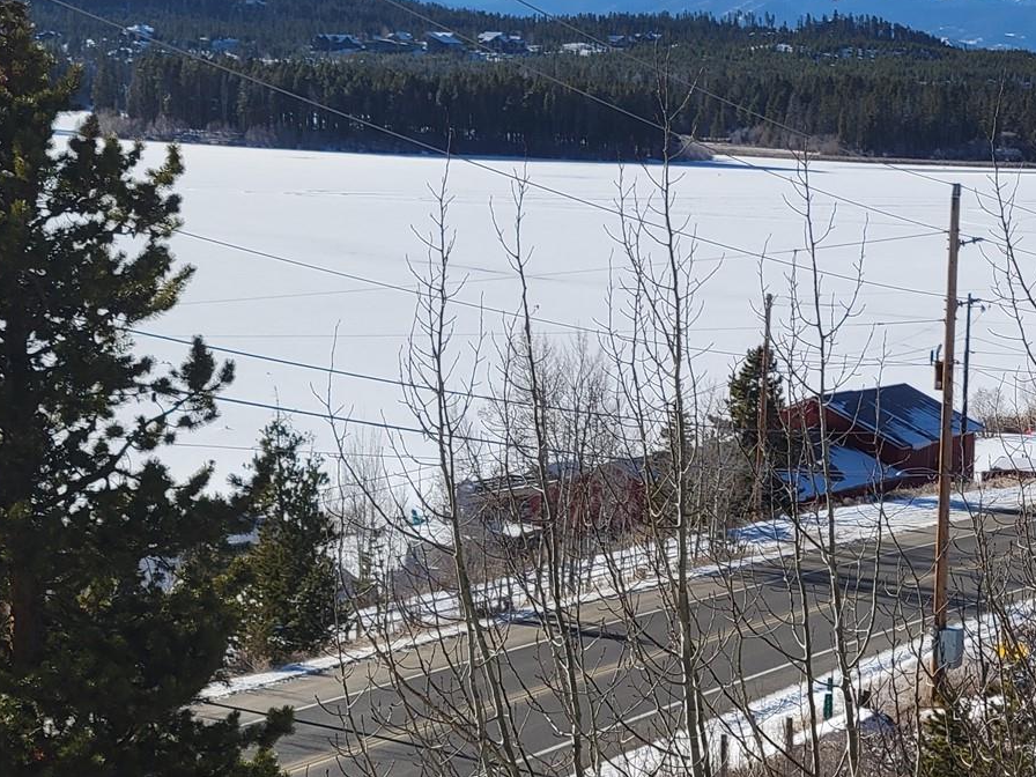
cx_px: 838
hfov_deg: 36.8
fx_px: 1496
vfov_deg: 28.8
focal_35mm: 50
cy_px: 215
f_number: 2
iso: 25
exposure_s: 1/1472
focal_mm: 5.9
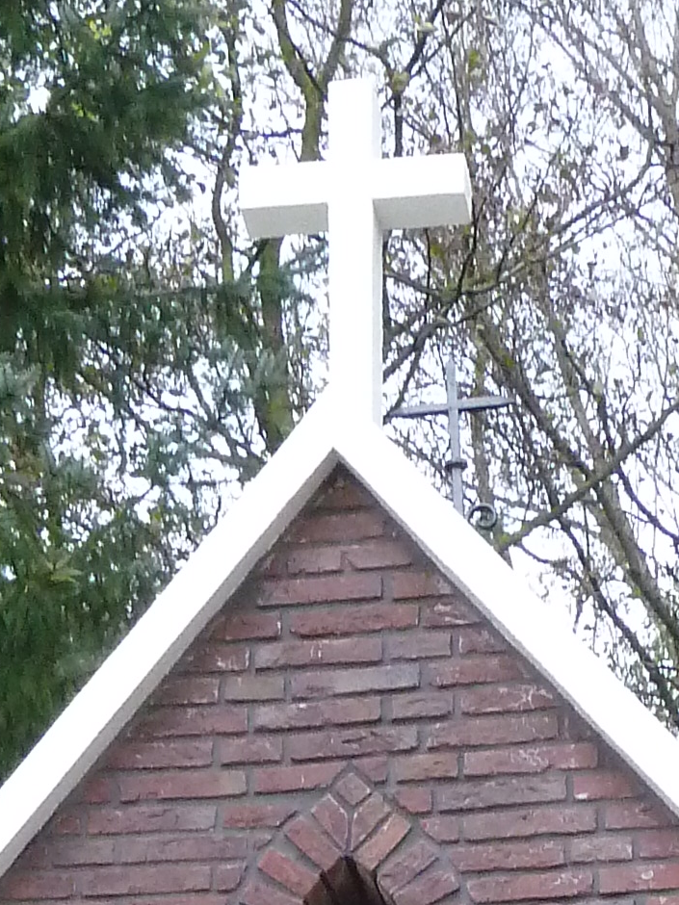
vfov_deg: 12.3
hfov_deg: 10.0
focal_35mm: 149
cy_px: 1538
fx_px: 3897
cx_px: 344
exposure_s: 1/30
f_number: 3.5
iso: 320
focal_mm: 5.7
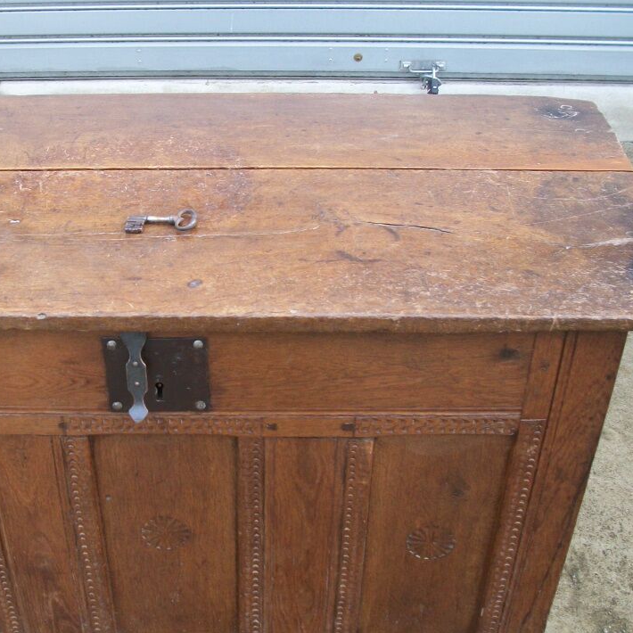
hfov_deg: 32.9
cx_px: 177
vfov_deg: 33.3
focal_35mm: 51
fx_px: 1055
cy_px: 363
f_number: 2.9
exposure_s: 1/160
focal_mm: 5.7
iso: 80
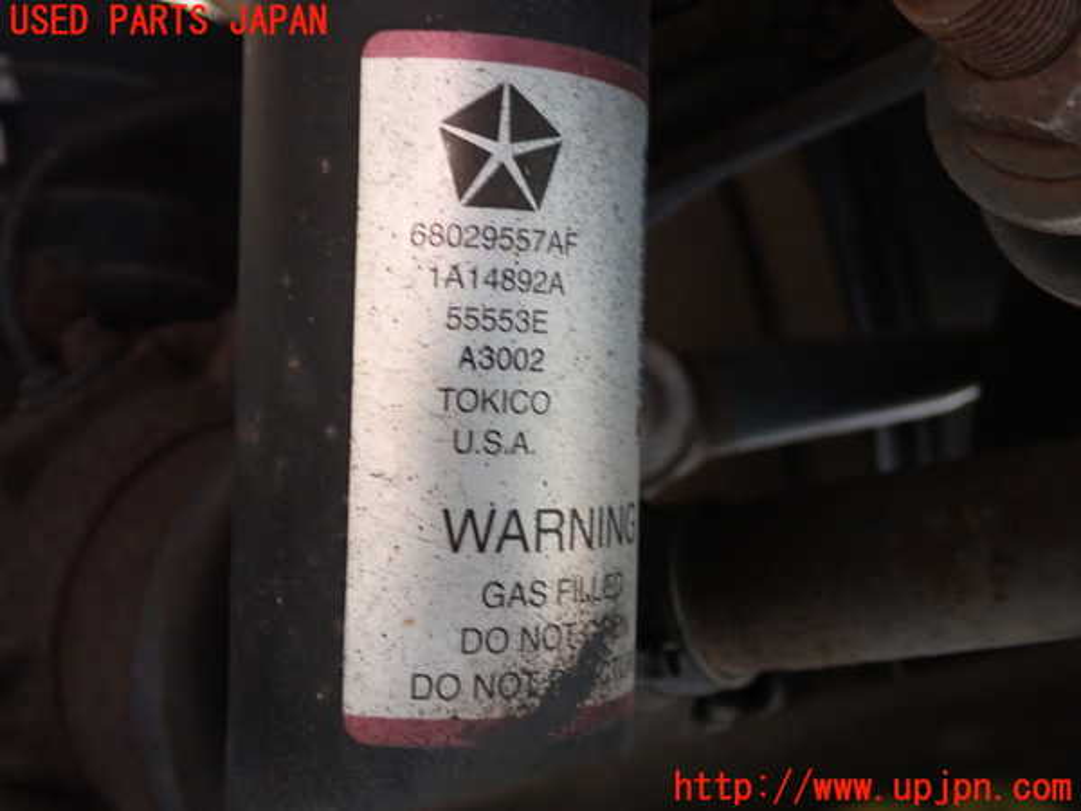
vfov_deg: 32.9
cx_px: 540
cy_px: 406
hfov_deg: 42.9
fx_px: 1374
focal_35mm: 44
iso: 800
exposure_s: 1/20
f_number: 2.9
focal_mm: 7.84
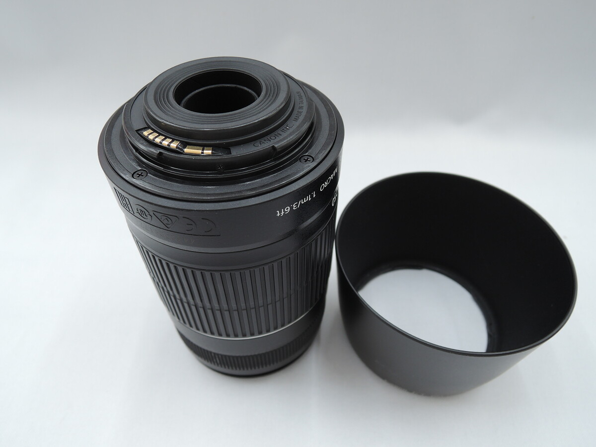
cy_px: 224
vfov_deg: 56.8
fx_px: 413
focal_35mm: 24
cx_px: 298
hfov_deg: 71.6
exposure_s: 1/30
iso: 100
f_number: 2.8
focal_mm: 5.1
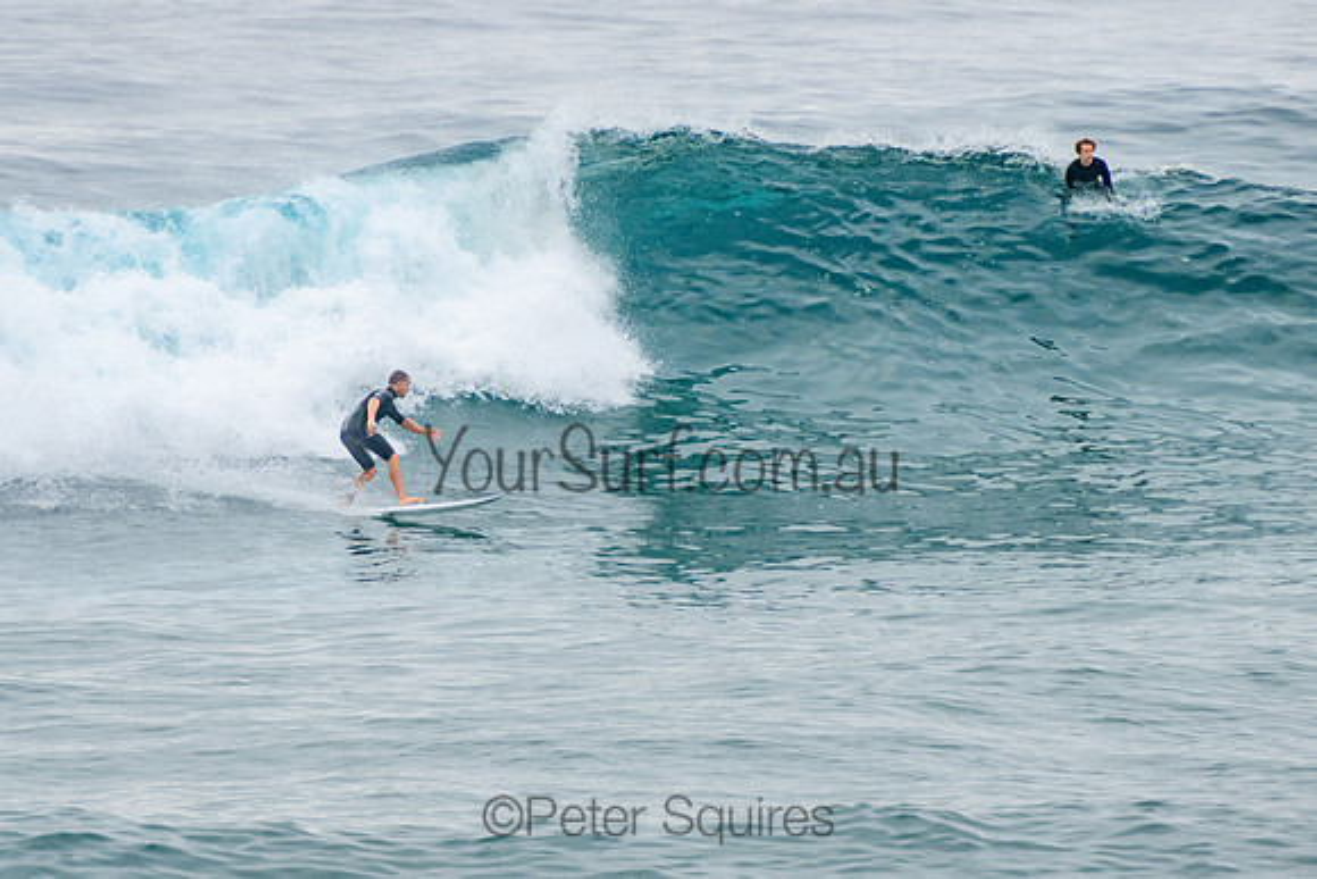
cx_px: 472
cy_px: 405
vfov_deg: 2.5
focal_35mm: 549
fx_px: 20104
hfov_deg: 3.8
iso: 500
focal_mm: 400
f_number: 5.6
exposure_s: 1/1250
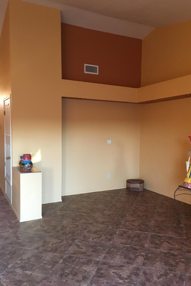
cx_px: 106
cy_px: 143
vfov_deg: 60.3
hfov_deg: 42.3
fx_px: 247
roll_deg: -0.6
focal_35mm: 31
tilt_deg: -3.7
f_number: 2.2
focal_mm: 4.15
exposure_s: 1/30
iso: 200
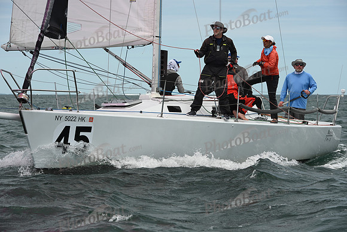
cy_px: 116
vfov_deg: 8.9
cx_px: 174
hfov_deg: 13.2
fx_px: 1494
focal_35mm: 155
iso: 320
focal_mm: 155
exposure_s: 1/1000
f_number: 9
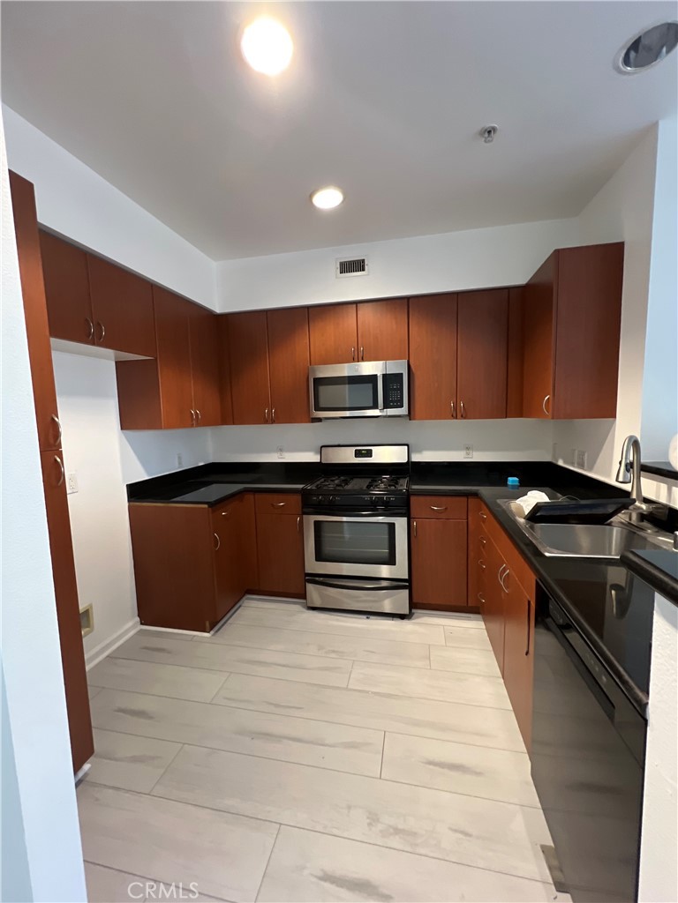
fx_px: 339
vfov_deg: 106.2
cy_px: 452
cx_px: 339
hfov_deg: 89.9
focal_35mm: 13
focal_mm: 1.57
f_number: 1.8
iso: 500
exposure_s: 1/60
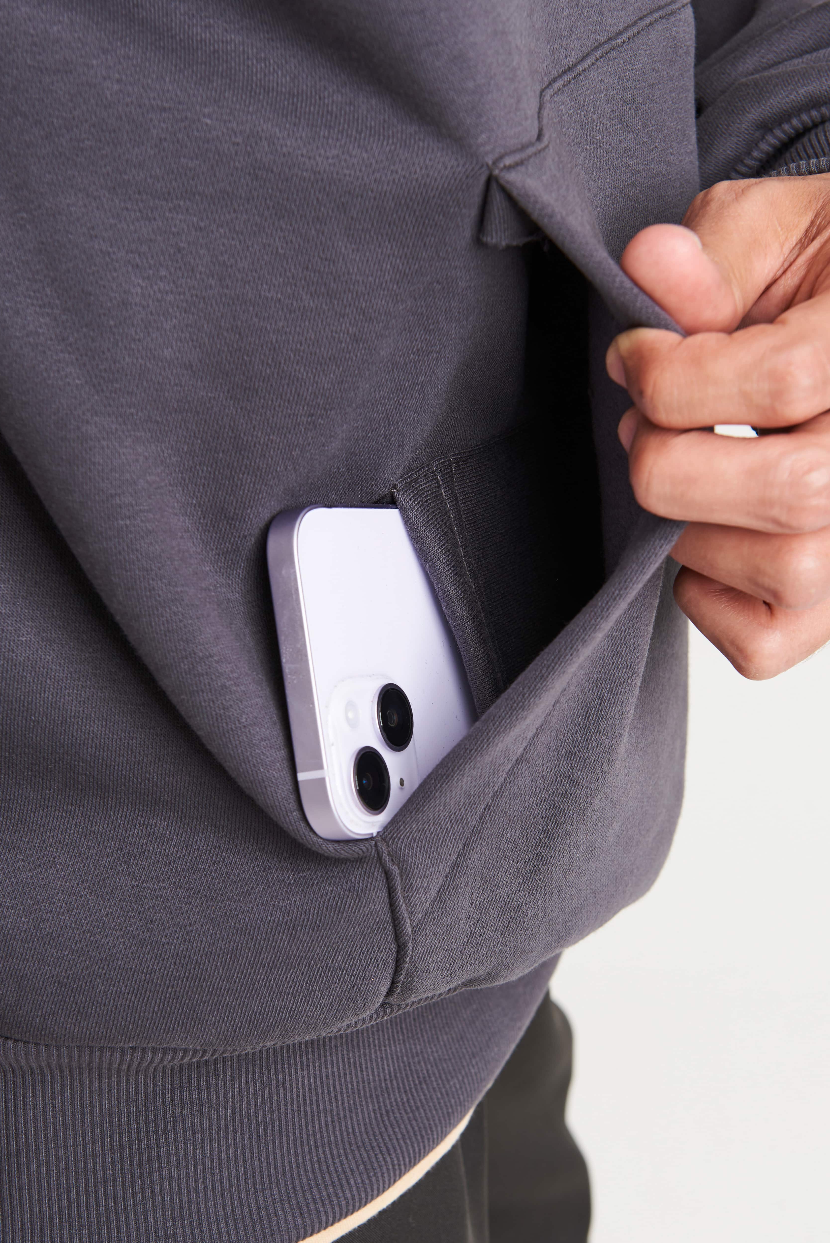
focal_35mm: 84
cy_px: 701
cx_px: 431
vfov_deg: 24.2
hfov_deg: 16.3
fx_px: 2902
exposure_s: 1/160
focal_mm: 70
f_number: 11
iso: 160
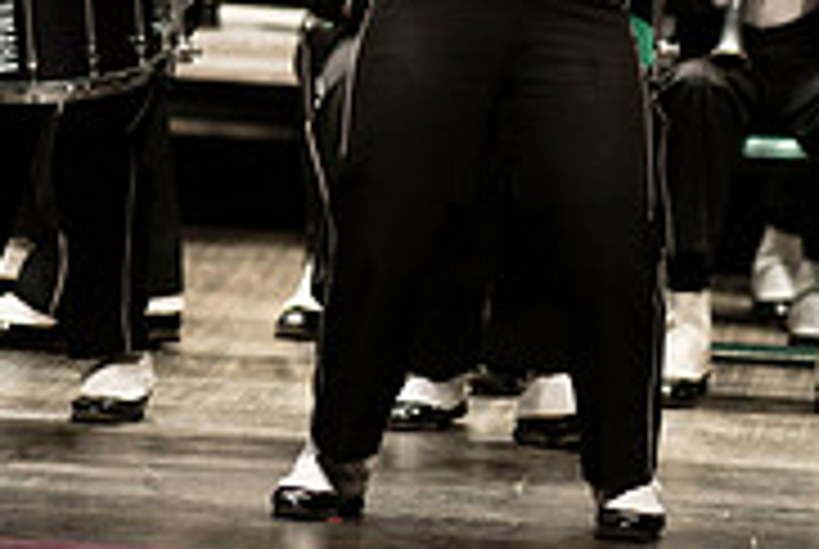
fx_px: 16839
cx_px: 619
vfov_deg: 1.9
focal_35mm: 739
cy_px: -261
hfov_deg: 2.8
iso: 3200
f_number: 2.8
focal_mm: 300
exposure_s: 1/500
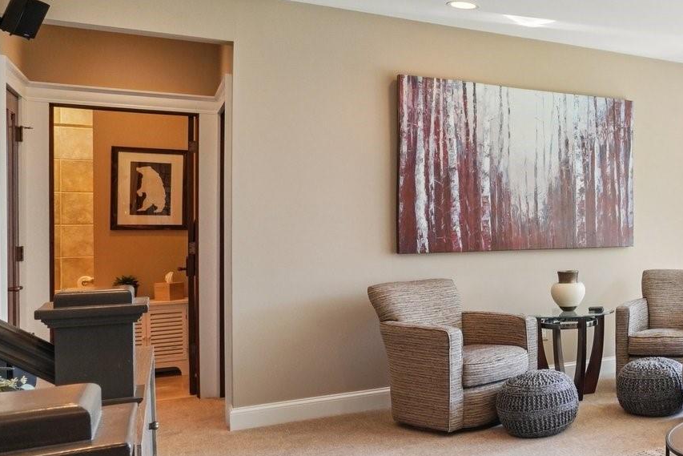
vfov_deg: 36.9
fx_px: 683
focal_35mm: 36
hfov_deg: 40.2
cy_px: 238
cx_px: 790
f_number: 8
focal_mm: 10
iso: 125
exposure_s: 1/30
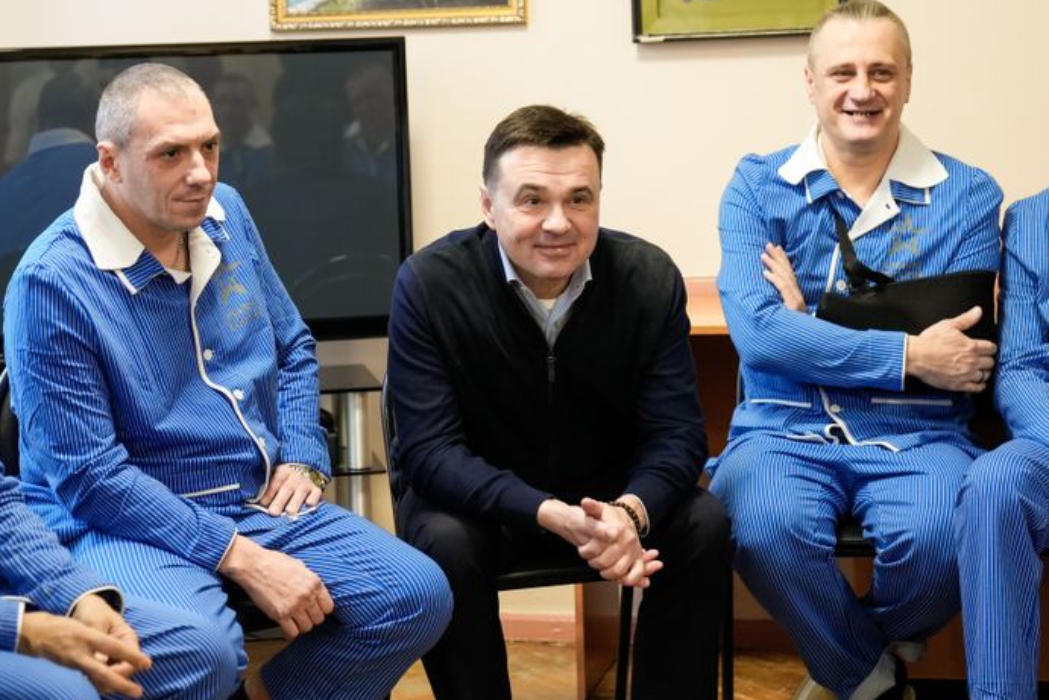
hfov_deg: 23.6
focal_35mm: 86
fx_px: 2506
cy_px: 348
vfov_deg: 15.9
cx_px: 520
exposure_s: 1/160
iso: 2500
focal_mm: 57
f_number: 2.8
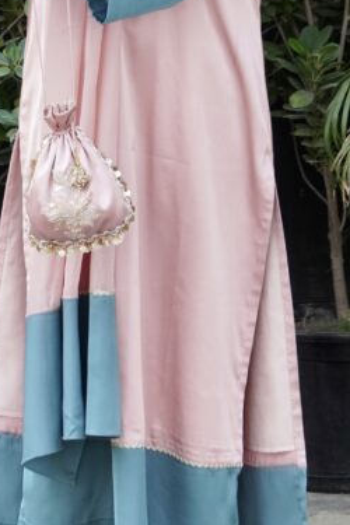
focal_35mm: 254
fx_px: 3704
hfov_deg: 5.4
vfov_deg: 8.0
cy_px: -66
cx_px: 145
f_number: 6.3
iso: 800
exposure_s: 1/200
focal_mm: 62
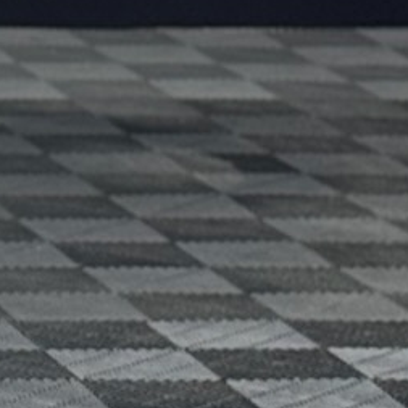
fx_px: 4587
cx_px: -963
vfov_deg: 5.1
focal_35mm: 344
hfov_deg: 4.8
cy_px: -203
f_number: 1.78
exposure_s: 1/100
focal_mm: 6.76
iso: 80
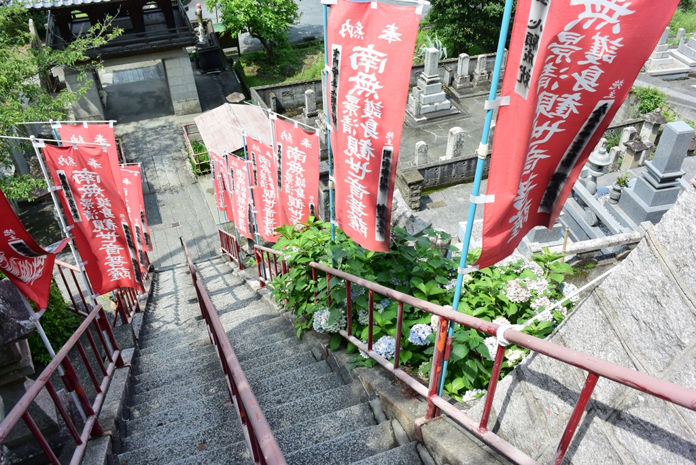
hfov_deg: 61.9
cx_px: 348
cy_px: 232
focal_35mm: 30
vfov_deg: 43.6
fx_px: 580
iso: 160
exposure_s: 1/320
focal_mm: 11.4
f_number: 5.6
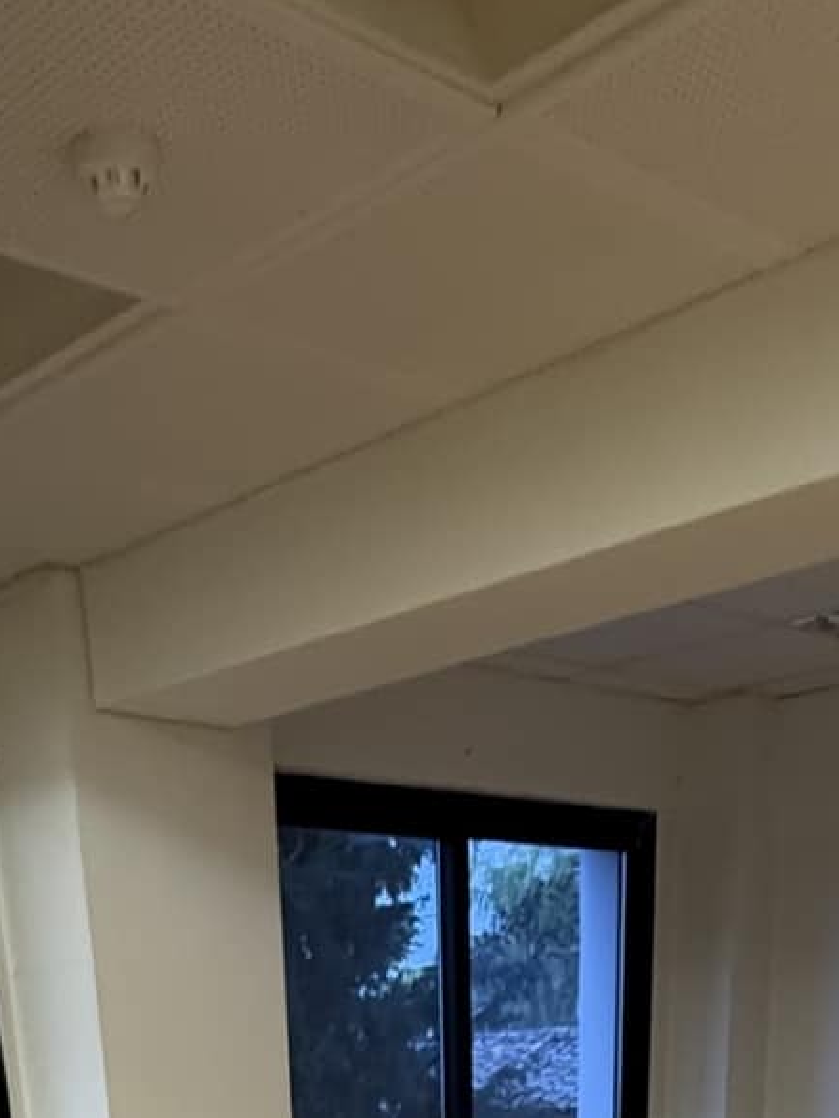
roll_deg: +1.4
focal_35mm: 49
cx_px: 386
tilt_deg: -21.7
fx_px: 1583
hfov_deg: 29.7
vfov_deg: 26.0
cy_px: 1754
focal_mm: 2.22
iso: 200
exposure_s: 1/50
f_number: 2.2
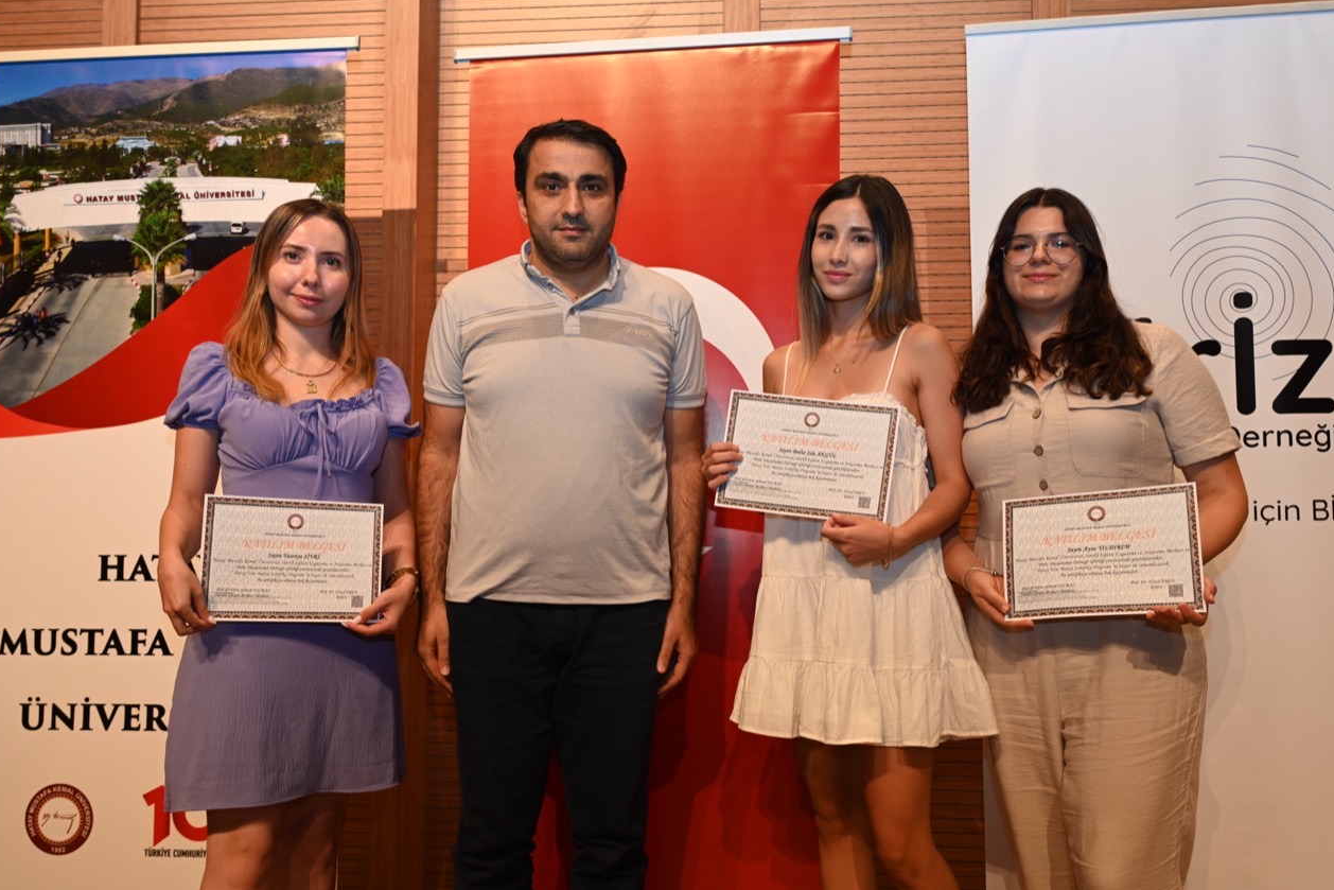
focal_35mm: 31
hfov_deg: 60.3
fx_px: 1149
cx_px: 660
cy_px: 437
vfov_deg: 42.3
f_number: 4
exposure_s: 1/60
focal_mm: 30
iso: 800
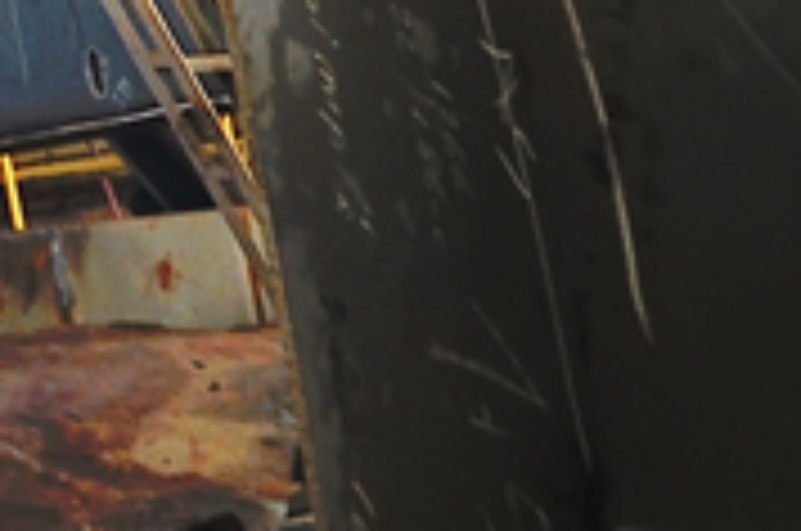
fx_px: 2665
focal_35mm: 120
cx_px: -511
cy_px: -1289
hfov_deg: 15.4
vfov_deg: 8.5
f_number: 5.6
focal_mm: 17
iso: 200
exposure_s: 1/13
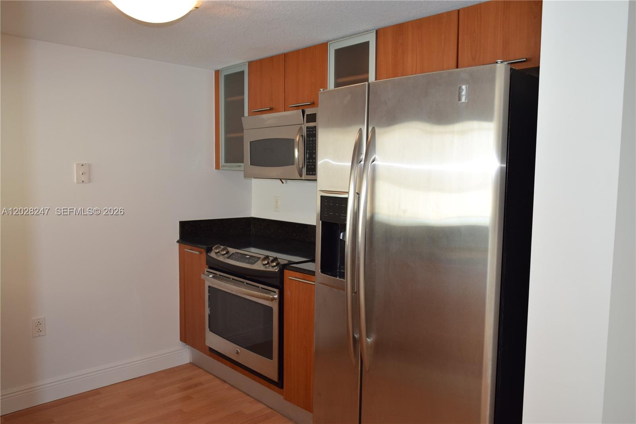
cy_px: 212
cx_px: 318
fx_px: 477
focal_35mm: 27
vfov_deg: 47.9
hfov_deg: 67.4
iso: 800
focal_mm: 18
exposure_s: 1/125
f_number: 5.6
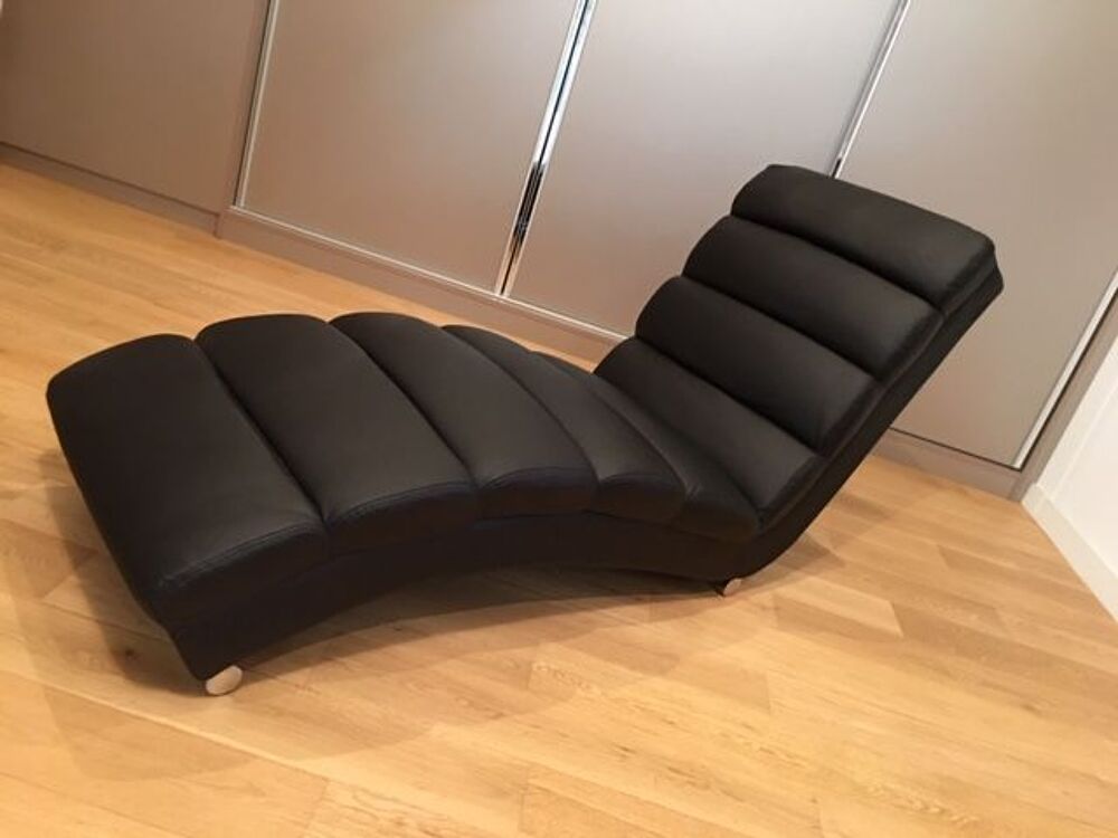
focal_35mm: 29
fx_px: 937
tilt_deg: -19.6
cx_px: 559
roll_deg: -19.2
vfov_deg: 48.2
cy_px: 419
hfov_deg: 61.7
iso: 160
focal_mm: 4.15
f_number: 2.2
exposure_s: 1/8
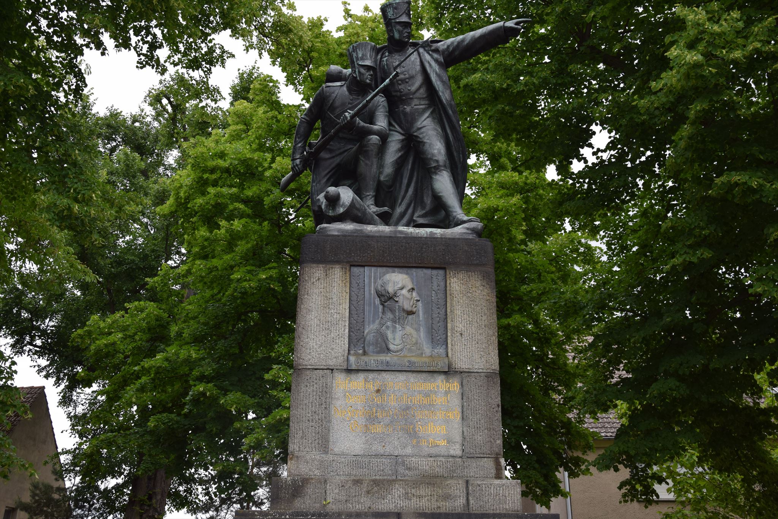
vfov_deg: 35.5
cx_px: 389
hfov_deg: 51.3
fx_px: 810
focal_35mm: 38
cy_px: 260
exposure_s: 1/200
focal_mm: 25
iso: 100
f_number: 7.1
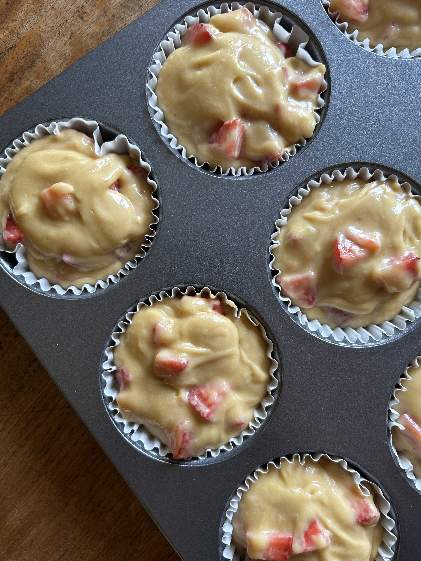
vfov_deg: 67.3
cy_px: 280
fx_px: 422
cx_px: 210
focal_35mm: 26
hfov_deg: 53.1
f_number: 1.5
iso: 160
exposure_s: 1/60
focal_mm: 5.7
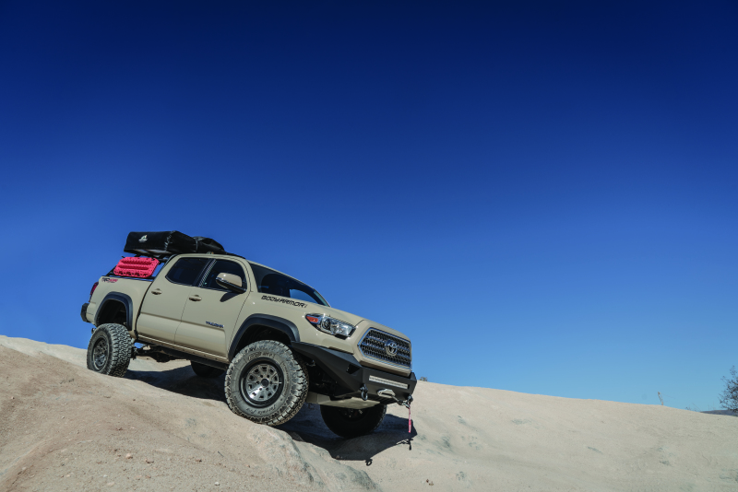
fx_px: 492
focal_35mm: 24
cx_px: 369
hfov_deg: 73.7
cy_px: 246
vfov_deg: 53.2
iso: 50
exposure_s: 1/125
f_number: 11
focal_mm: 24
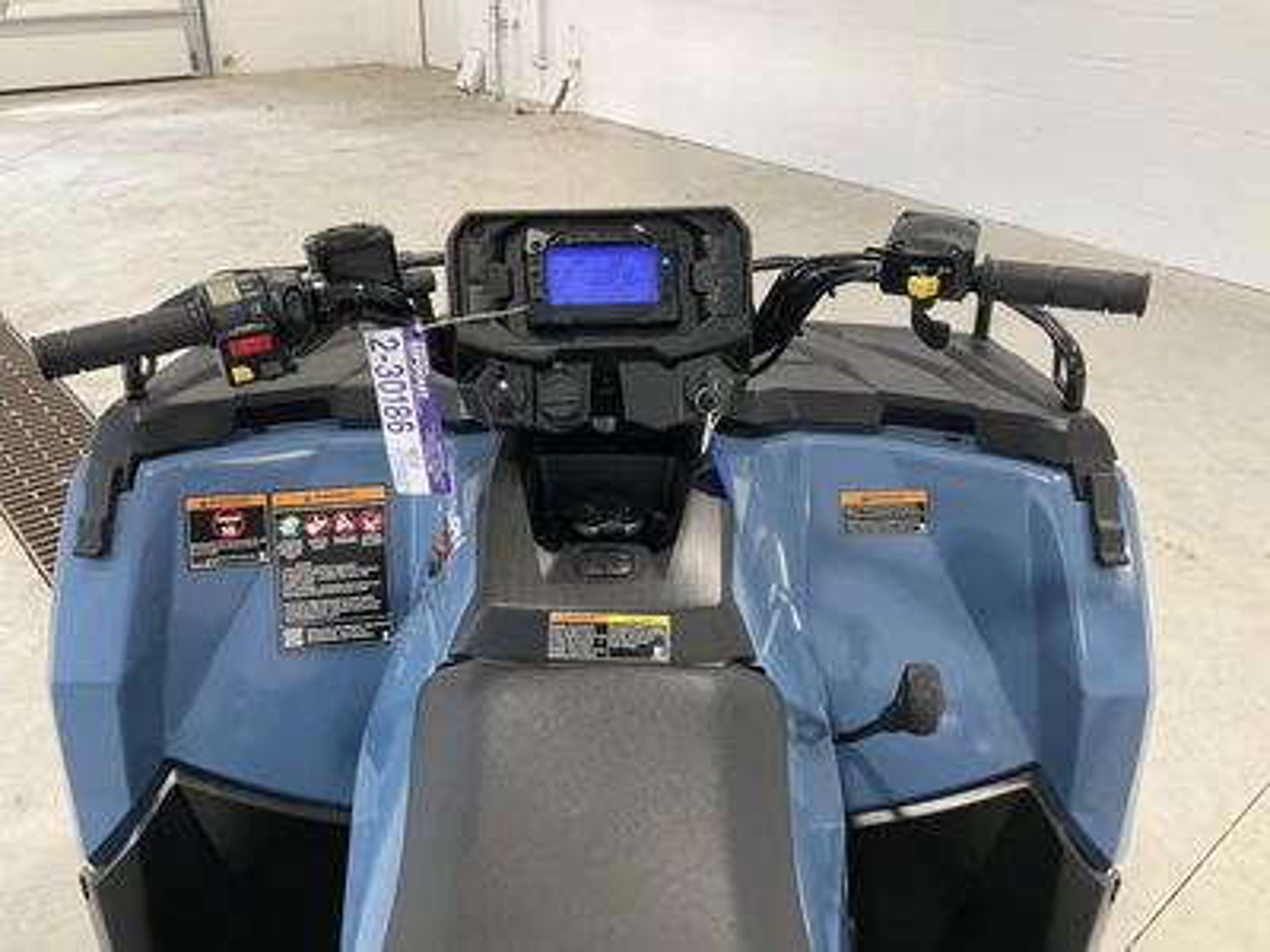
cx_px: 635
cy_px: 476
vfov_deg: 48.2
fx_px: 1064
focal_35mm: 29
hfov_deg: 61.7
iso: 64
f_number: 1.8
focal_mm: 3
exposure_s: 1/77
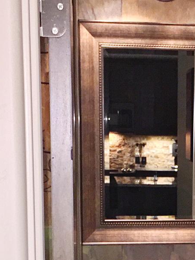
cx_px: 182
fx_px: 721
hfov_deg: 15.2
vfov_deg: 19.8
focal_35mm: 96
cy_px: 258
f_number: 2.2
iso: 80
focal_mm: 4.15
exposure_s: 1/20
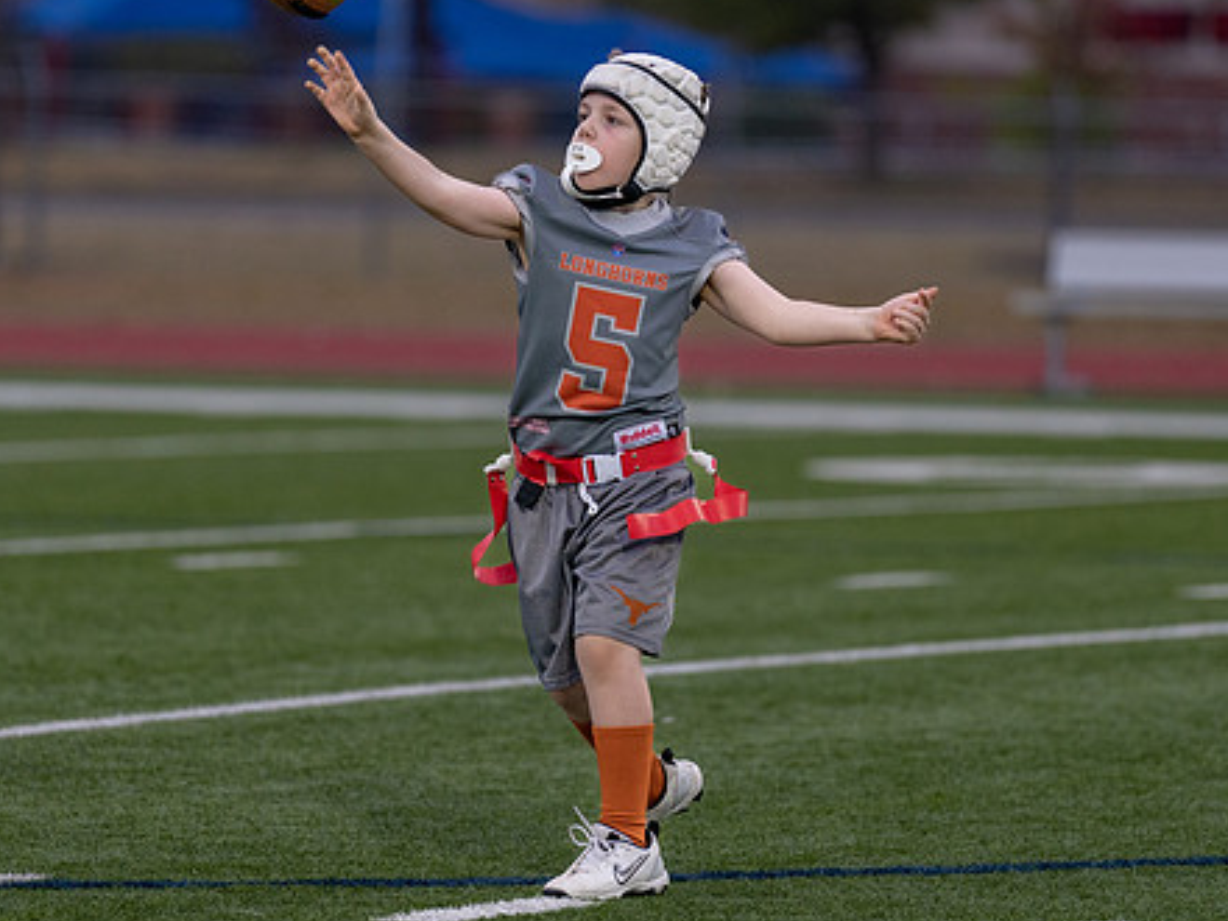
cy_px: 389
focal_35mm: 374
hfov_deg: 5.3
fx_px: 13268
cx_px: 591
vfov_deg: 4.0
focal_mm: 200
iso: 800
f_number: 2.8
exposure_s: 1/1000
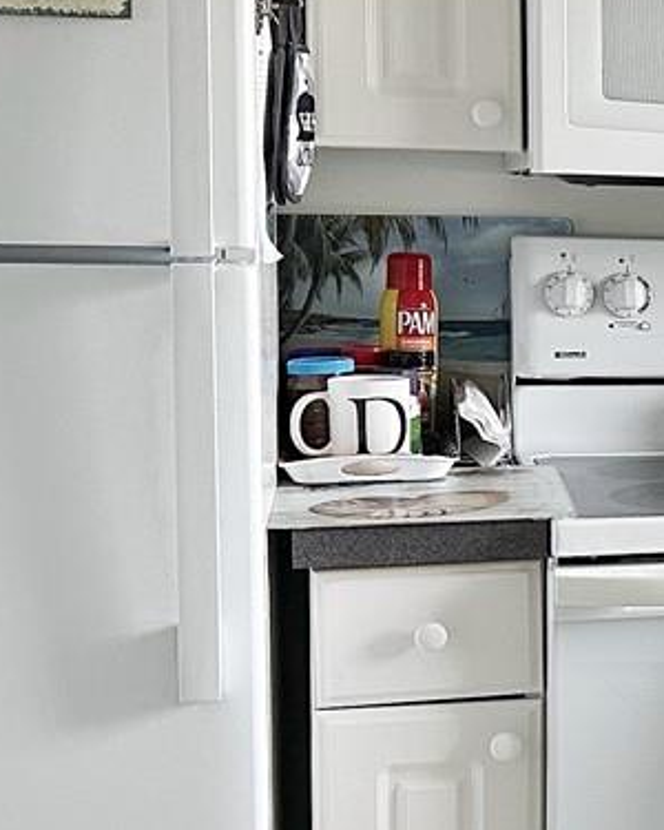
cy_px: 414
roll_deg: -2.3
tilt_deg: -6.4
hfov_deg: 12.8
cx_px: 1454
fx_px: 2456
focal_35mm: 100
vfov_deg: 19.2
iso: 200
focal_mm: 6.86
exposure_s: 1/120
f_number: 1.78
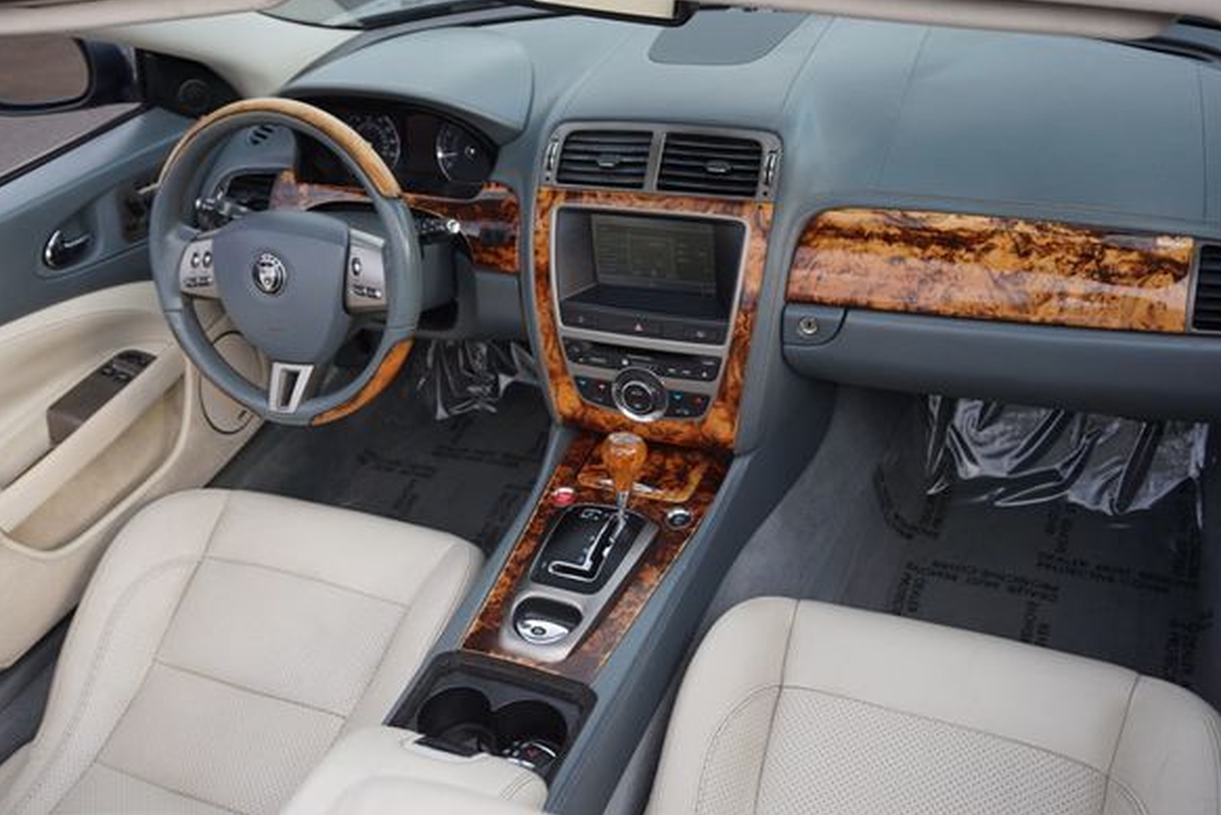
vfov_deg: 38.3
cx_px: 582
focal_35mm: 35
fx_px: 1172
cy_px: 375
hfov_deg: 55.0
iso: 100
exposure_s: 1/160
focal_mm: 21
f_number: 4.5
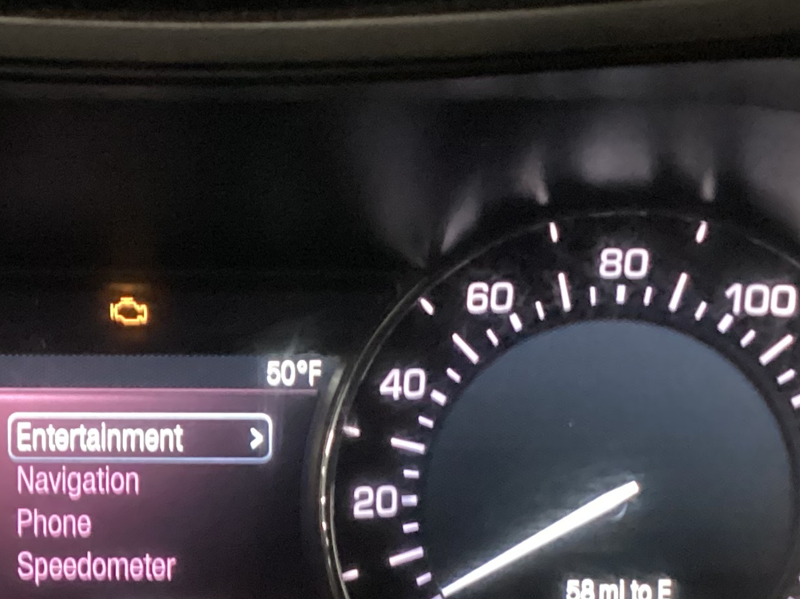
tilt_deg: -23.3
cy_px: 501
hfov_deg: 23.1
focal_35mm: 84
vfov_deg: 17.4
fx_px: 1941
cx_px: 199
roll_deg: -0.2
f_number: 2.4
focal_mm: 3.3
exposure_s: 1/15
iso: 800
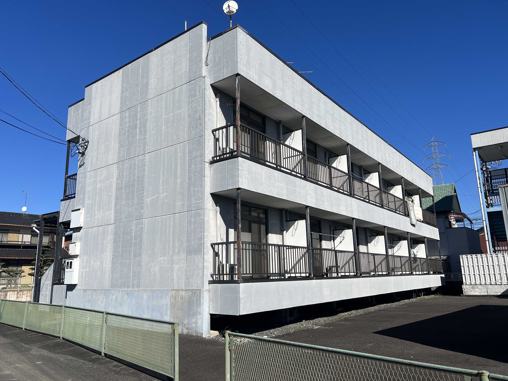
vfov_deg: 53.1
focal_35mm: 26
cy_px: 190
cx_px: 254
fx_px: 382
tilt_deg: +12.3
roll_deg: +1.6
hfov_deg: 67.3
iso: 50
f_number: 1.5
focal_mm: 5.7
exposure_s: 1/6579
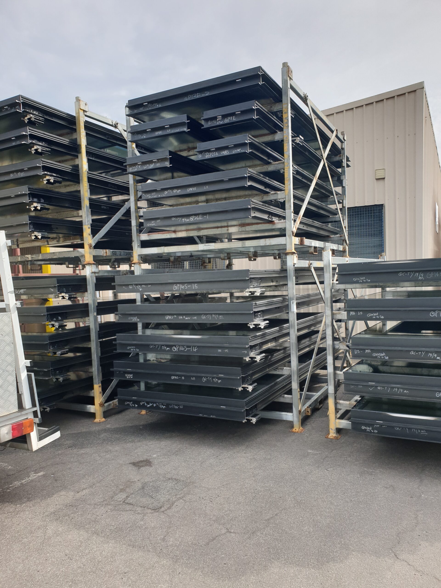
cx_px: 220
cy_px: 294
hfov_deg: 53.1
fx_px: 442
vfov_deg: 67.3
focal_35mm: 26
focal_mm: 4.3
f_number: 2.4
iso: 50
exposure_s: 1/890
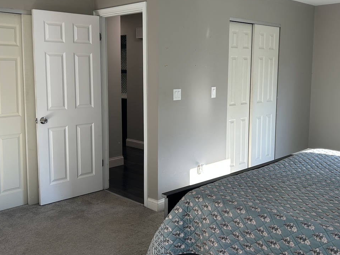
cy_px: 110
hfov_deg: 47.9
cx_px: 168
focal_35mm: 39
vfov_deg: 36.8
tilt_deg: -7.3
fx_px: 383
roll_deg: +0.4
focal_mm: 5.7
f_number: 1.5
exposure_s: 1/159
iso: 64
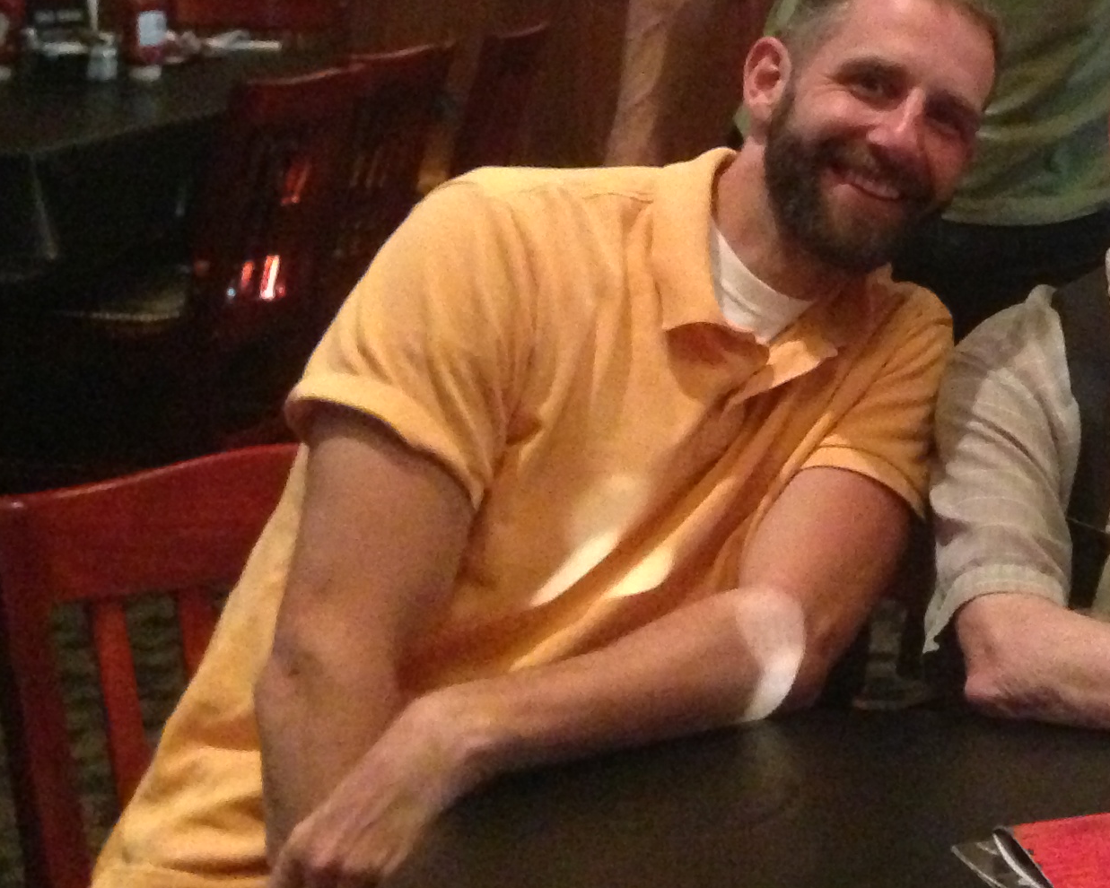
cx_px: 1446
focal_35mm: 85
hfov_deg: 20.5
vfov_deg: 17.7
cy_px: 11
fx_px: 2793
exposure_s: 1/15
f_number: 2.4
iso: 800
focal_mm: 4.13
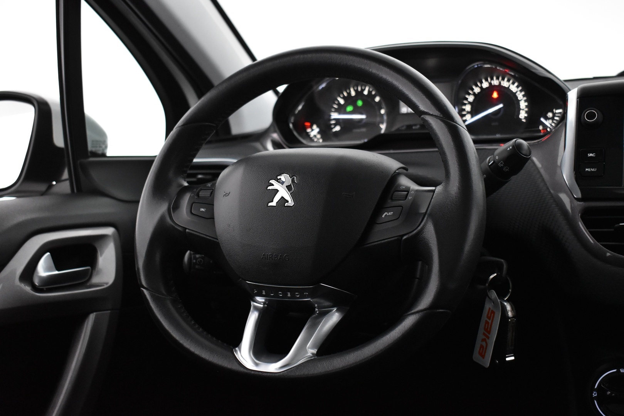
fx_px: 806
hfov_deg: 42.3
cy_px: 208
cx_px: 312
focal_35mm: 46
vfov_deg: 29.0
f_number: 4.2
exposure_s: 1/60
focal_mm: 31
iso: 3200
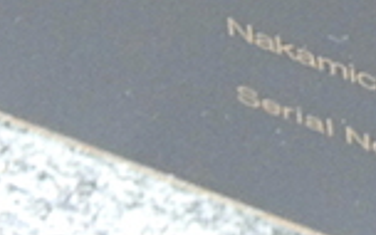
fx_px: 7911
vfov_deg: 1.7
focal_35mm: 772
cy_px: -571
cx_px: 1022
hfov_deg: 2.7
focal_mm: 20.6
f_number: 5.1
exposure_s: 1
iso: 200
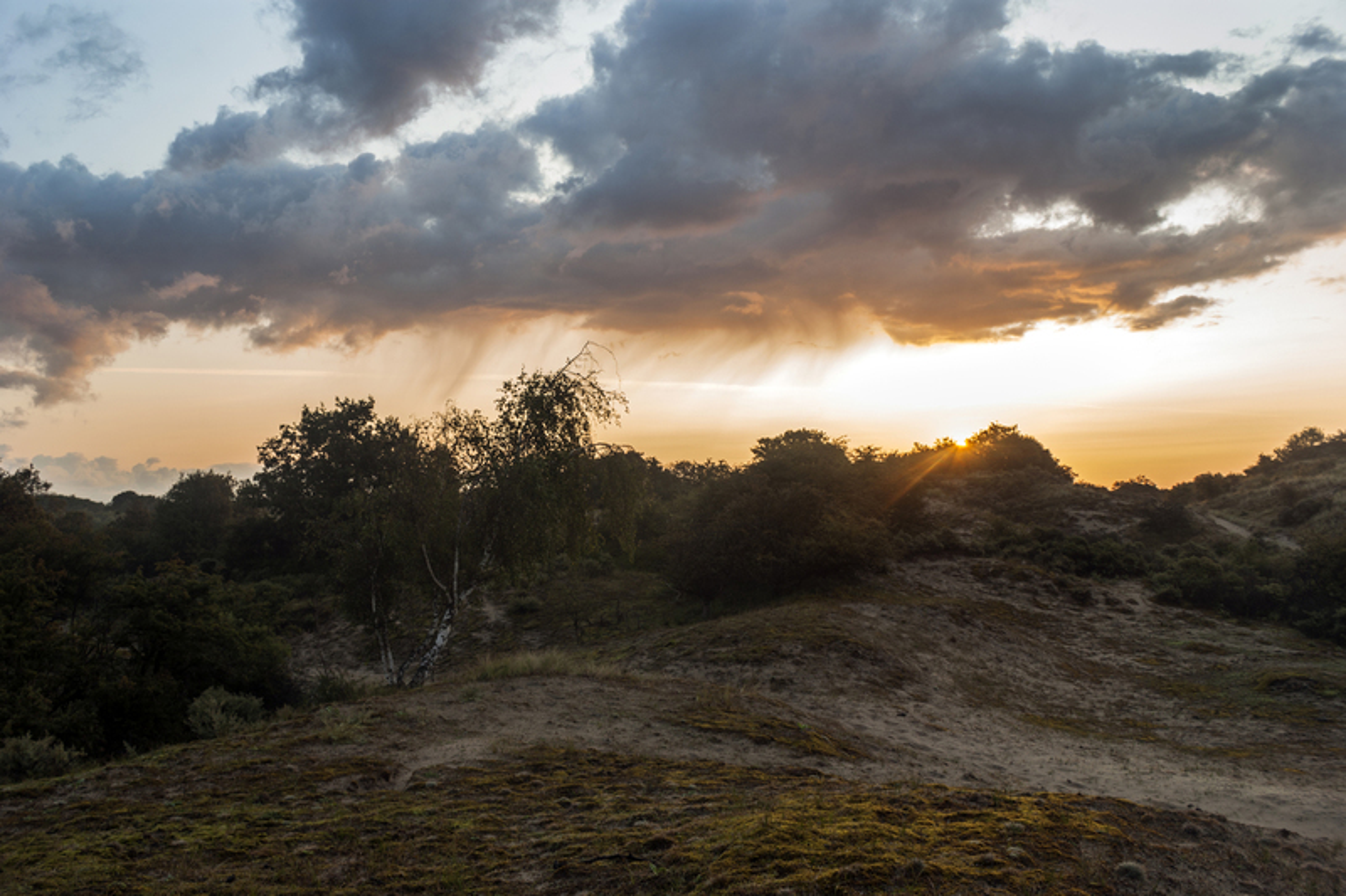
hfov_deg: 67.4
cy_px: 448
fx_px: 1009
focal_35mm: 27
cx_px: 673
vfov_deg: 47.9
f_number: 5.6
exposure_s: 1/50
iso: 100
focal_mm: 18
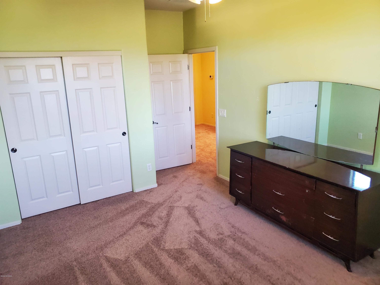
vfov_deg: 53.1
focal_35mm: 26
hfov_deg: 67.3
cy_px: 142
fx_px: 285
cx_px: 190
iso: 320
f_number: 2.4
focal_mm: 4.3
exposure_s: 1/39
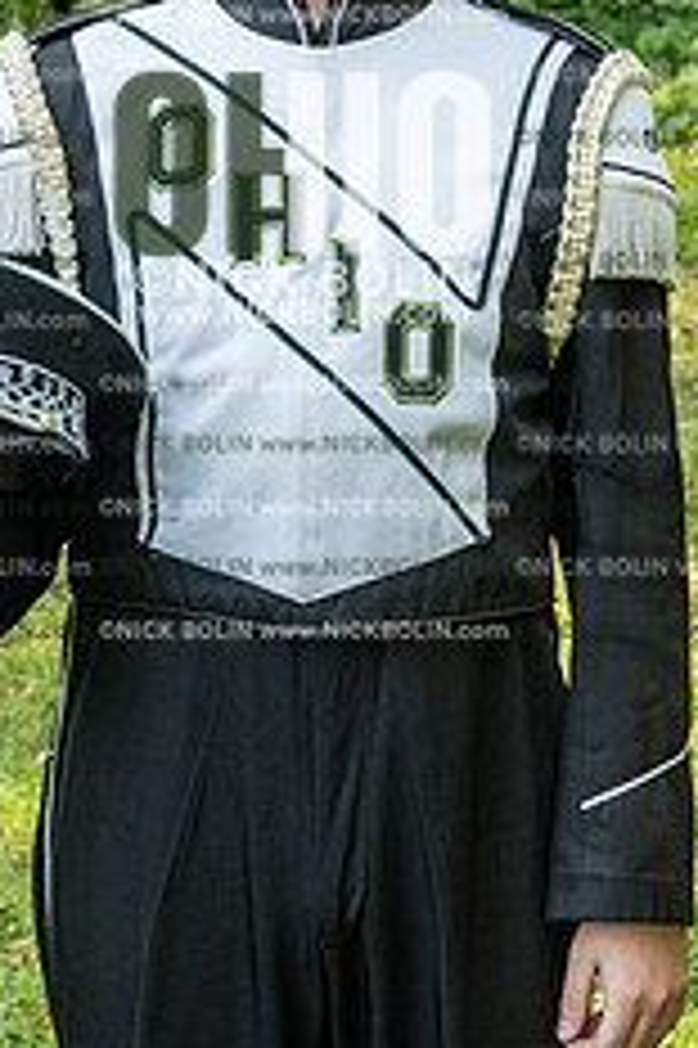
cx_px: 302
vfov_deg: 23.0
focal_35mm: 87
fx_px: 2534
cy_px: 198
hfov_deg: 15.7
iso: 1250
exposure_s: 1/800
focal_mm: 45
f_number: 5.6
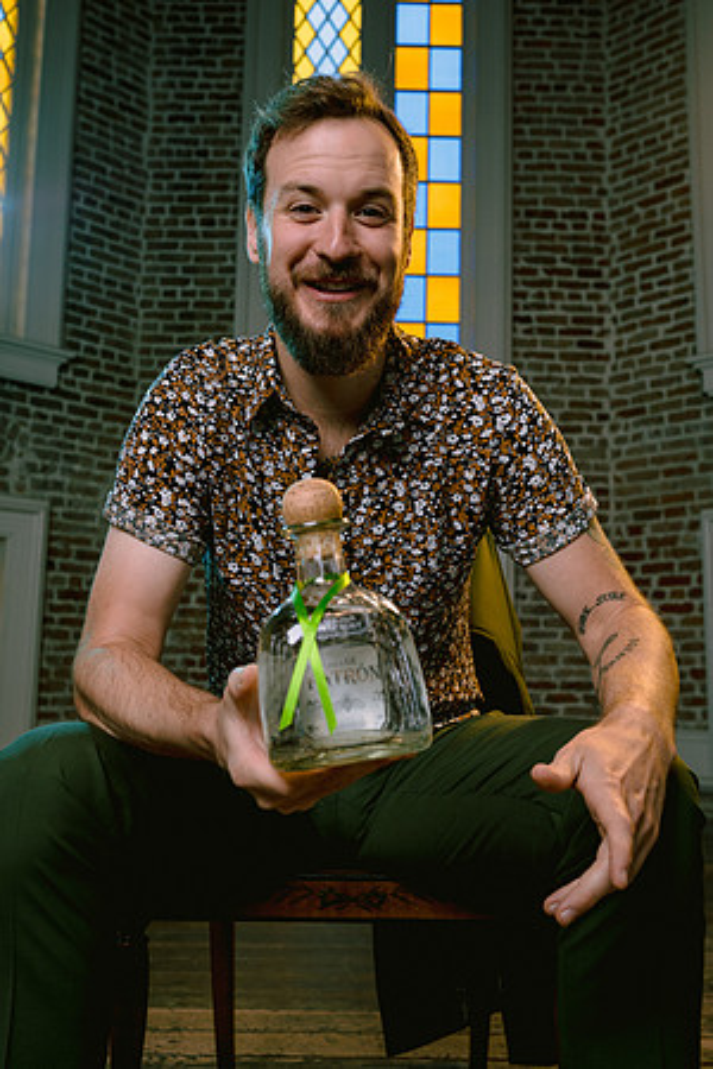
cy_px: 534
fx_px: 1040
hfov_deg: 37.9
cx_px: 356
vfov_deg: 54.4
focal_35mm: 35
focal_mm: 35
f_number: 5.6
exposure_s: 1/160
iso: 200
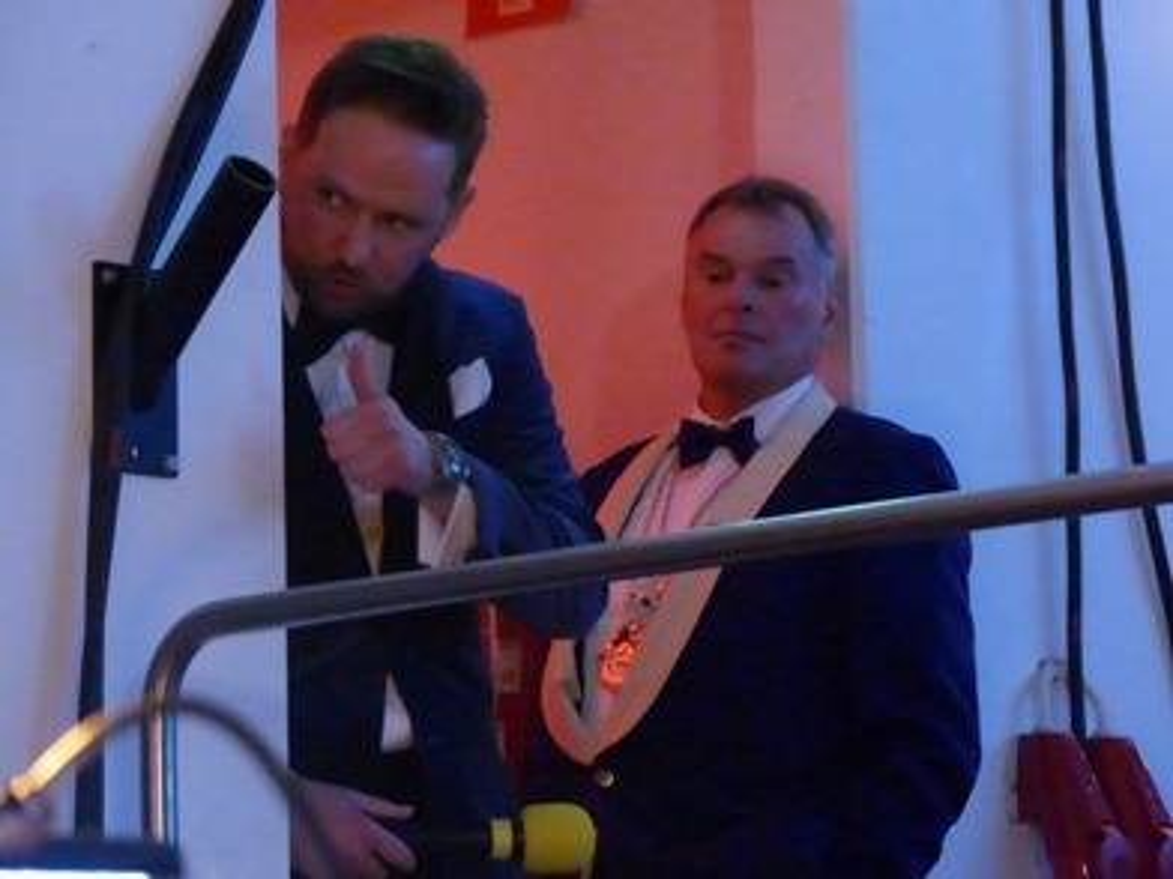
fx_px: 7150
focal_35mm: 211
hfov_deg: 9.4
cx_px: 586
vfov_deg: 7.0
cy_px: 440
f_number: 2.8
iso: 3200
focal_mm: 37.9
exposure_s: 1/60
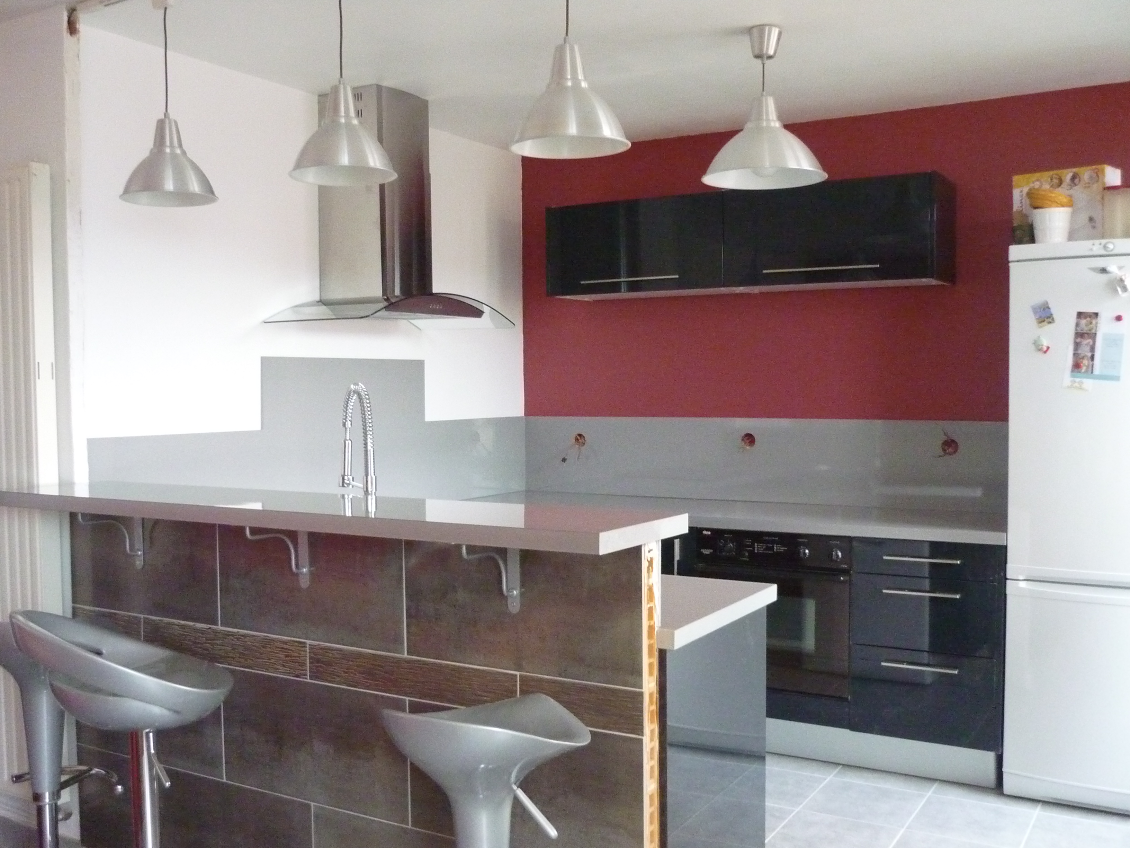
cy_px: 424
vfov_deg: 42.9
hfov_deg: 55.4
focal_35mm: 33
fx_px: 1077
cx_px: 565
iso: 800
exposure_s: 1/60
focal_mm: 5.5
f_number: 2.8
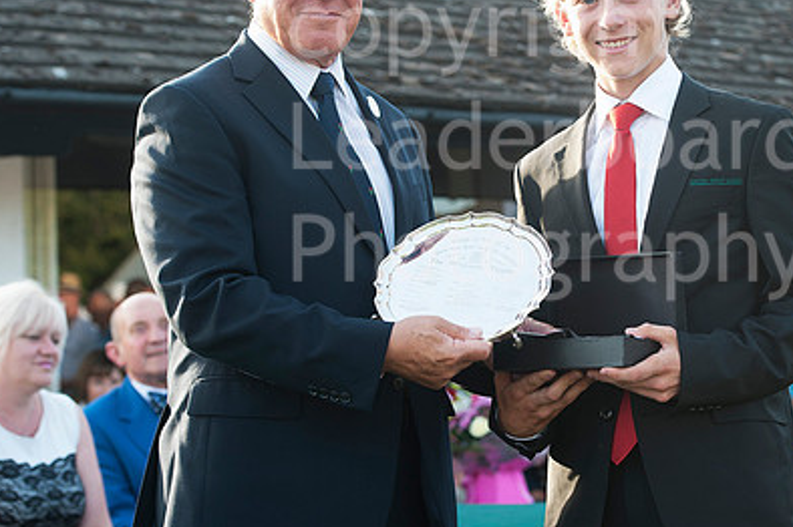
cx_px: 553
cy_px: 155
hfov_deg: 19.8
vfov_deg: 13.2
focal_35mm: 103
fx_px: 2267
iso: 400
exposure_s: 1/250
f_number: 5
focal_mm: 70
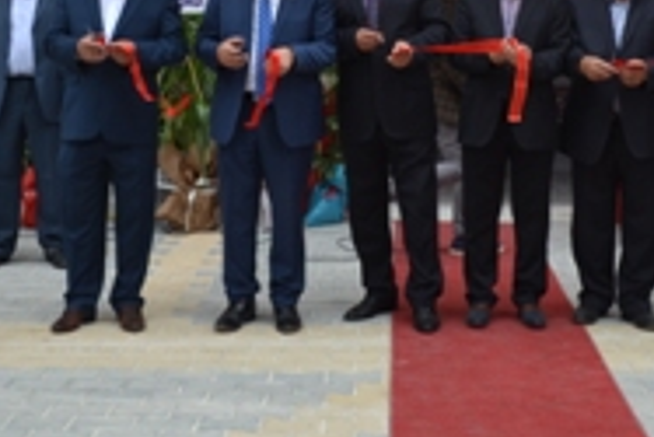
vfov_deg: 17.0
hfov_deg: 25.6
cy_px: 23
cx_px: 385
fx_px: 1436
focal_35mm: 79
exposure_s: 1/125
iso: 100
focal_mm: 22
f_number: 5.6
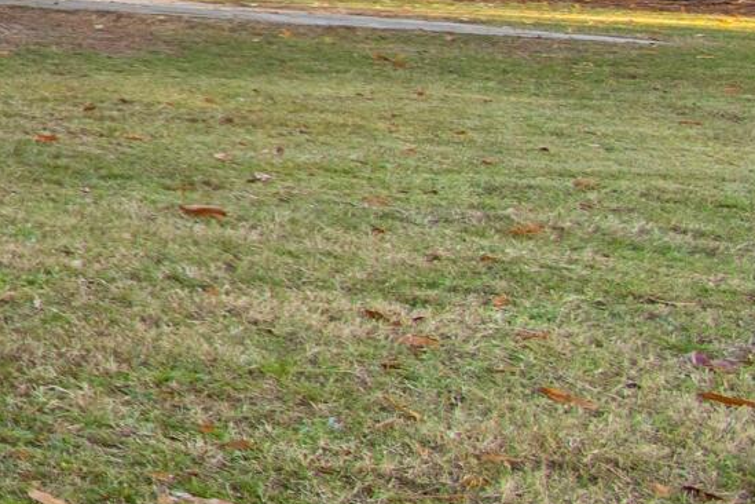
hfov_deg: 13.1
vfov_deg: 15.9
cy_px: -129
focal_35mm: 82
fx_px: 1720
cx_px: -1283
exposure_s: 1/125
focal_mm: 10
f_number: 5.6
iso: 100
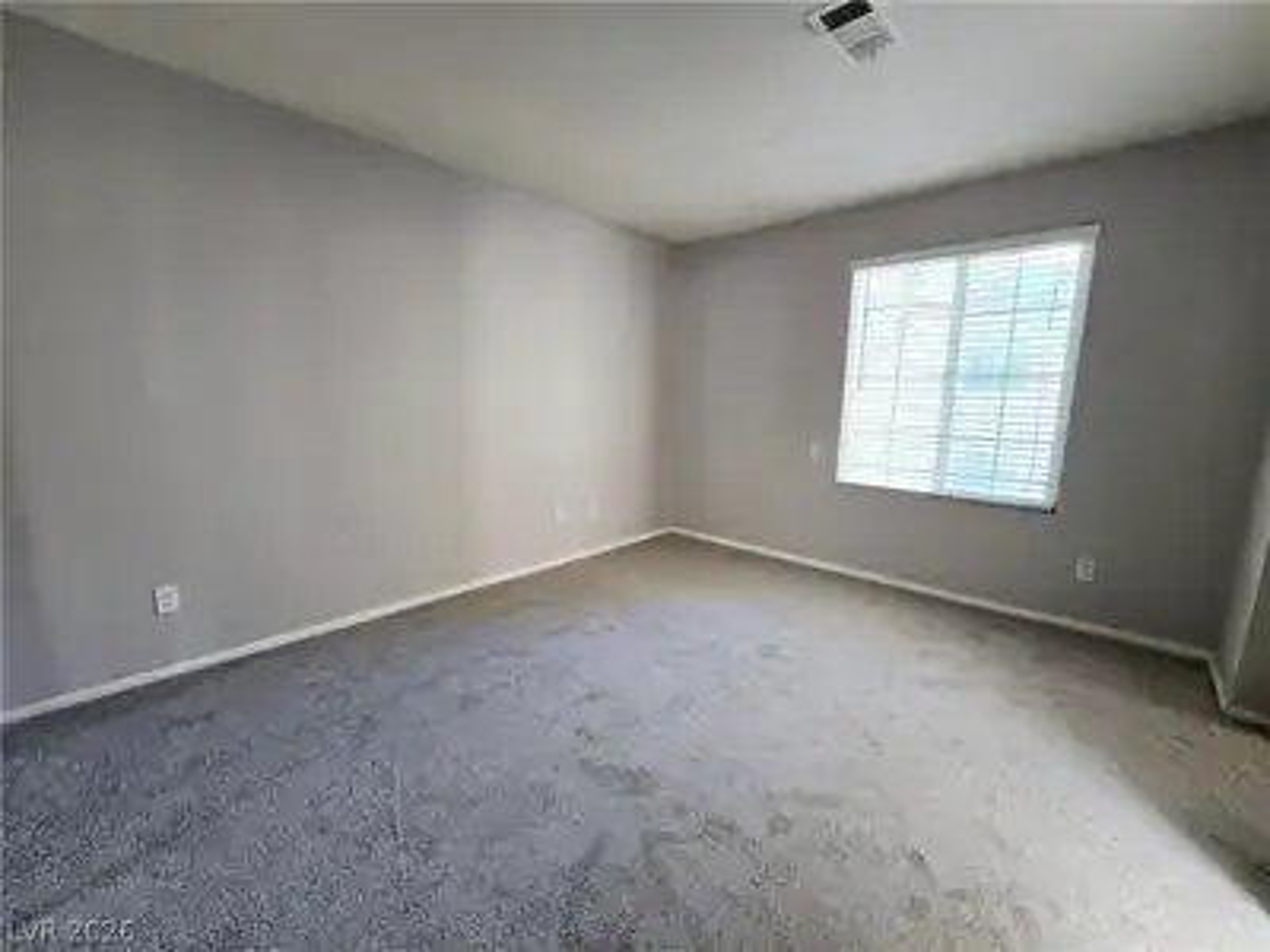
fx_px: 477
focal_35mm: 13
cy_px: 476
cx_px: 635
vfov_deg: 89.9
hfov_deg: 106.2
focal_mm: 2.2
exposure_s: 1/60.2
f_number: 2.2
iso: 200
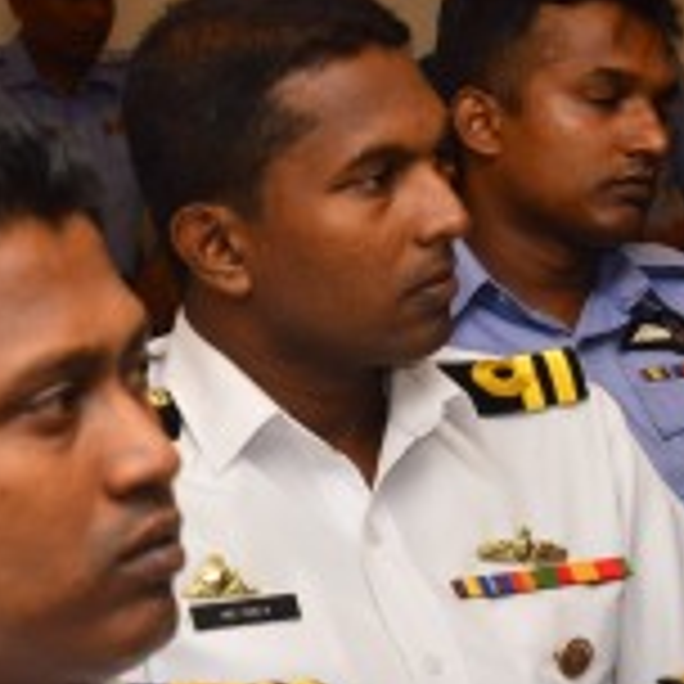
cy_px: 382
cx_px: 306
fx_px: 4493
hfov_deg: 8.7
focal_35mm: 201
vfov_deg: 8.7
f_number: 6.3
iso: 800
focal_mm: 40
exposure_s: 1/100
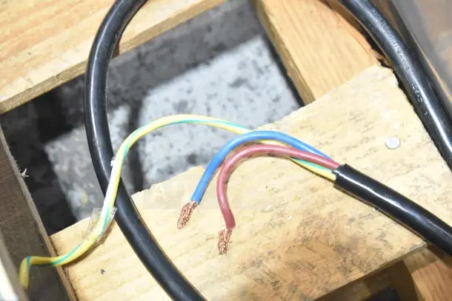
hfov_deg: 24.6
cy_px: 150
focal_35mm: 82
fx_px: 1036
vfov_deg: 16.6
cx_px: 226
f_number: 5.6
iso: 4000
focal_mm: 55
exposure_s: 1/100
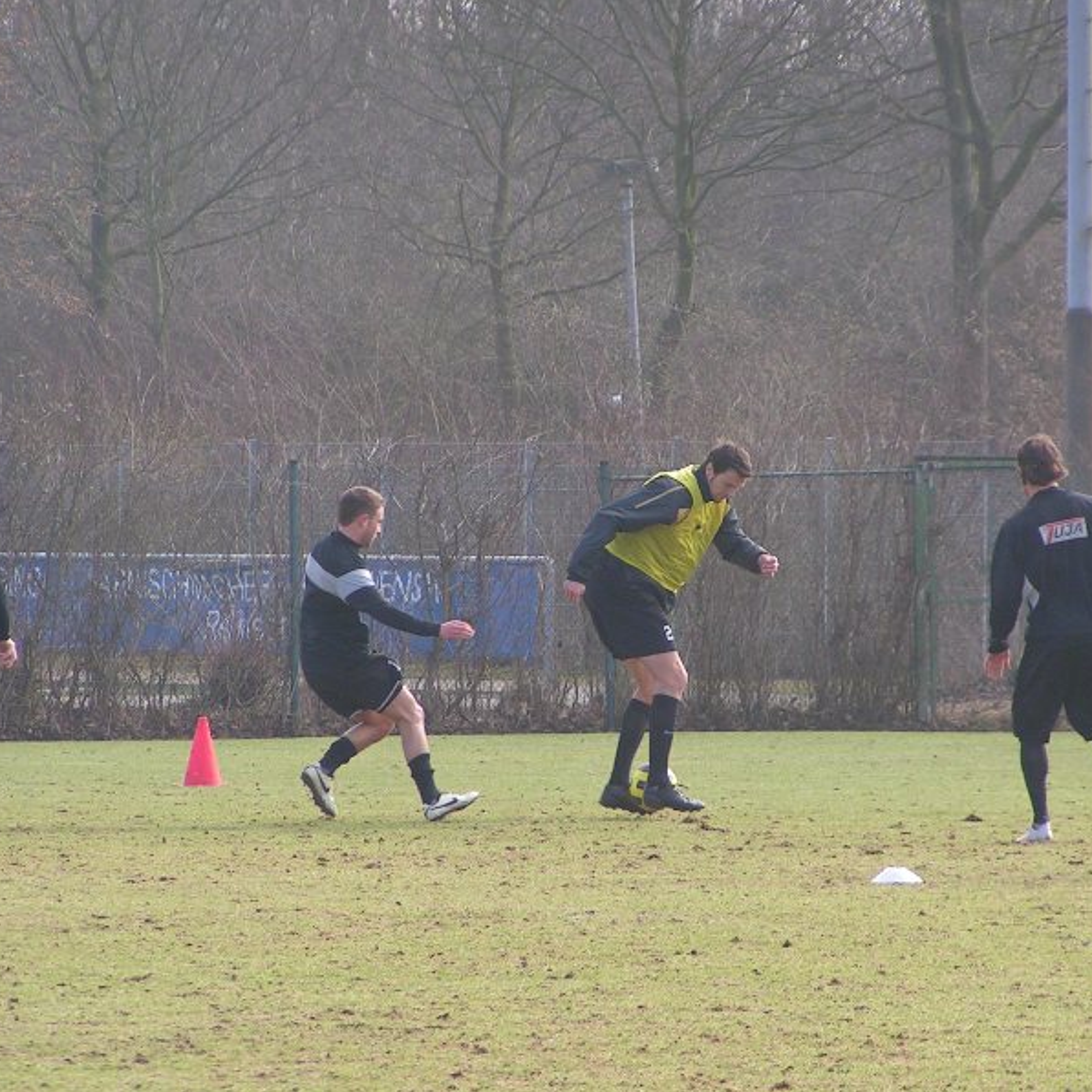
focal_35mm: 321
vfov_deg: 5.5
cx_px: 556
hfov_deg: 5.5
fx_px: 11457
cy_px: 545
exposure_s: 1/400
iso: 80
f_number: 3.5
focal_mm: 41.4
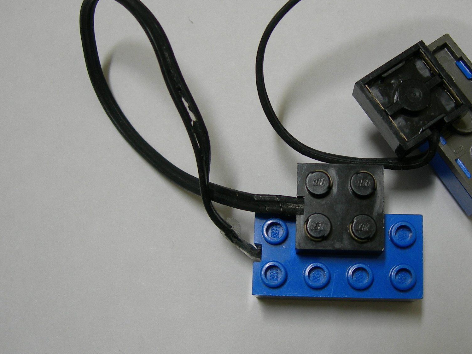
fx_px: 709
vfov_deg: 28.0
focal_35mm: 52
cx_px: 291
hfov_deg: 36.6
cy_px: 156
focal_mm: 7.8
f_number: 2.8
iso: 50
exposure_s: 1/7.4
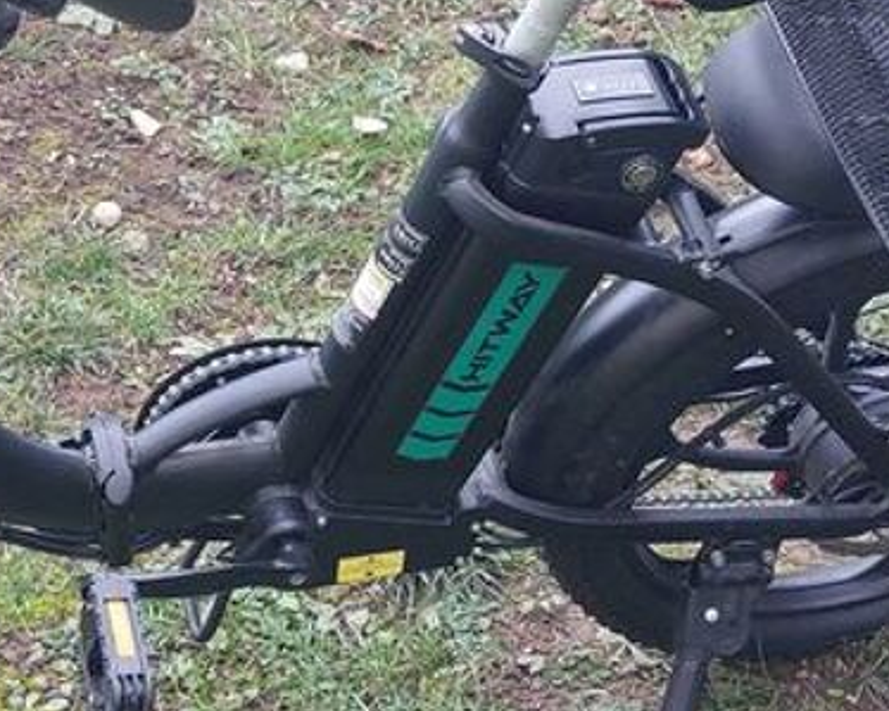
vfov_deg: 17.6
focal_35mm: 87
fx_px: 2288
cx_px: 207
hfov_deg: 21.8
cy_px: 284
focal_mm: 5.23
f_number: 1.8
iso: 125
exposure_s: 1/100
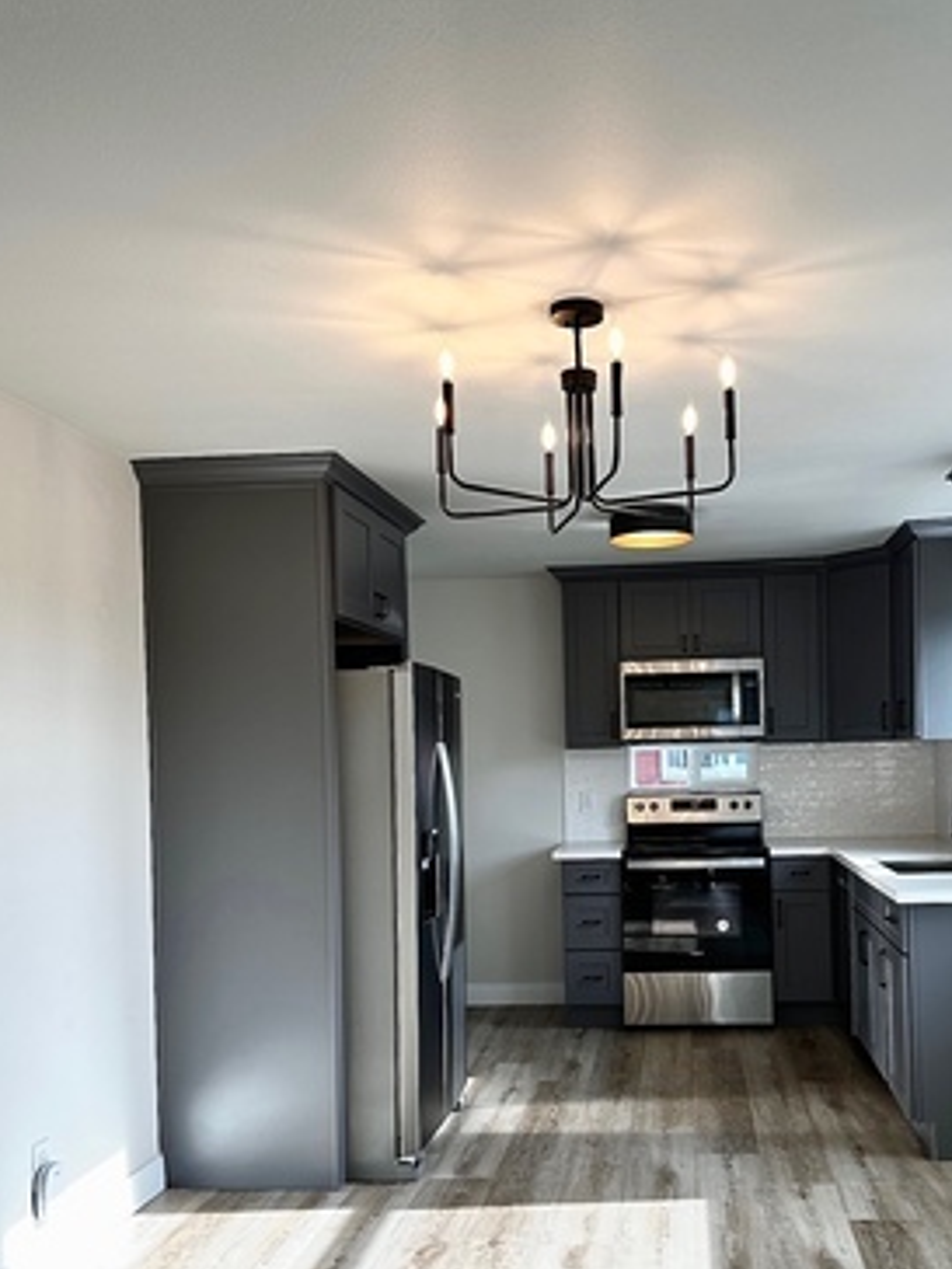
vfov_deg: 54.8
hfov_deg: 42.4
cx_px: 629
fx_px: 1210
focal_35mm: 33
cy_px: 781
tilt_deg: +0.1
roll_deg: +0.7
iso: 100
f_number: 1.78
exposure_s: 1/170
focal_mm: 6.86
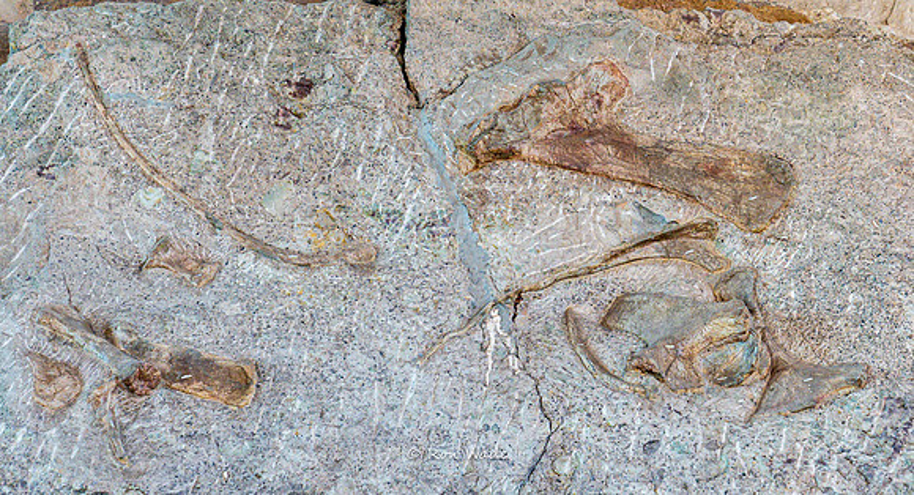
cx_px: 612
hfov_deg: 16.9
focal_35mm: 128
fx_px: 3068
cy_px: 267
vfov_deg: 9.2
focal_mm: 70
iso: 1250
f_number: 4
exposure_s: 1/160
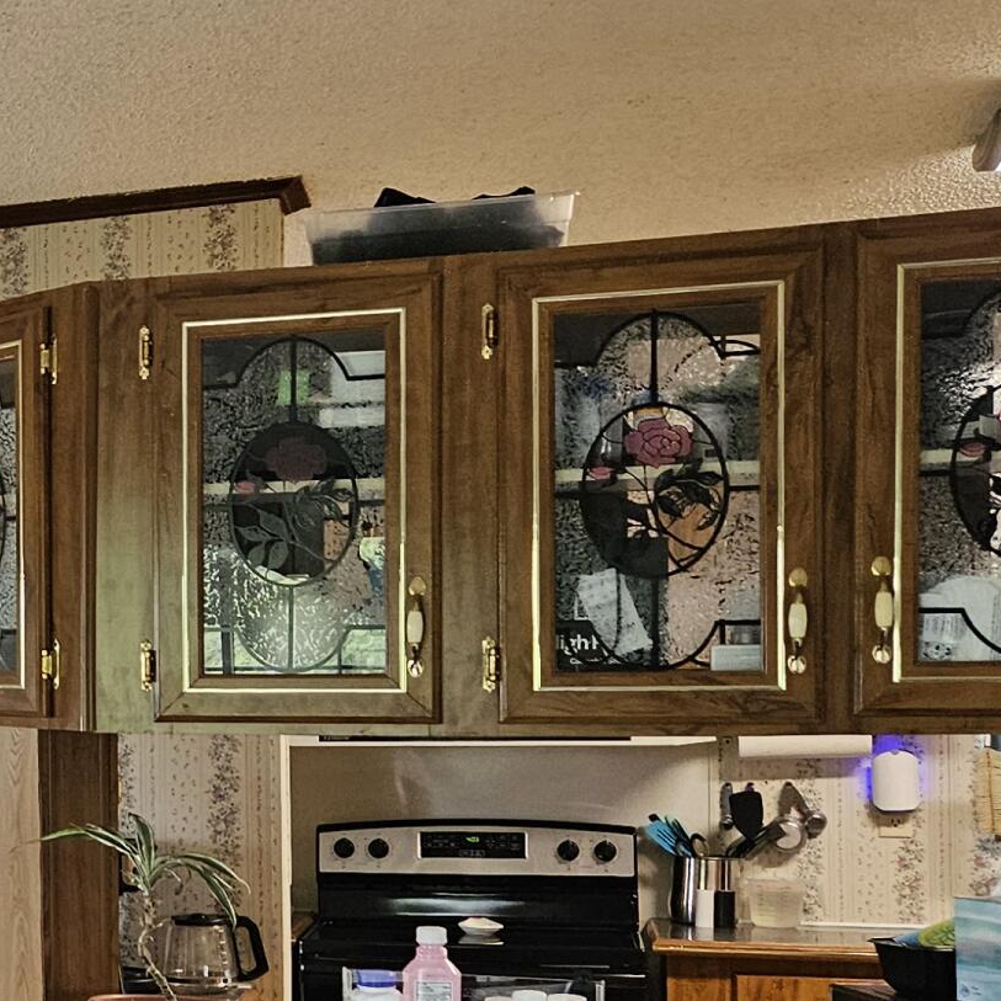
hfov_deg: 19.6
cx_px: -568
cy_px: 706
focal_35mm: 75
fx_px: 2454
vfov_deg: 22.9
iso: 200
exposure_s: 1/120
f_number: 1.8
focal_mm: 5.4
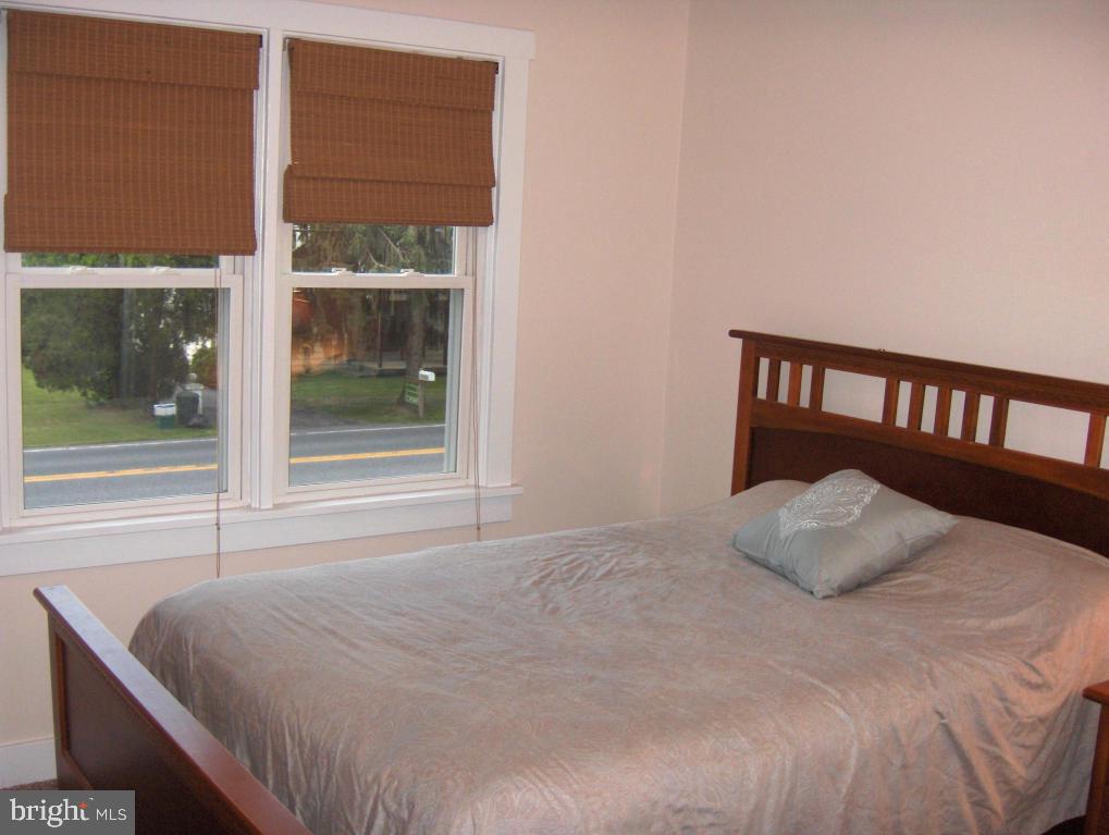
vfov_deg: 36.9
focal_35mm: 39
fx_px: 1251
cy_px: 418
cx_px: 554
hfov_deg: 47.8
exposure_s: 1/60
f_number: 2.8
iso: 100
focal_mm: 8
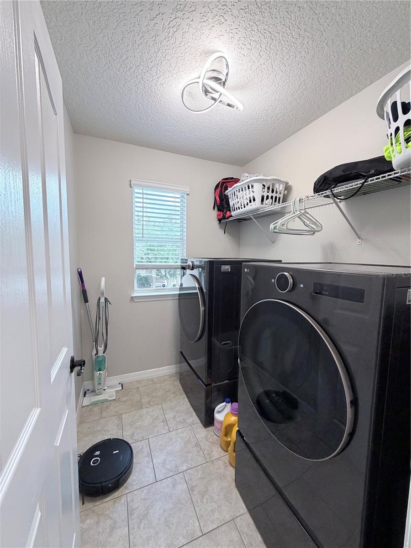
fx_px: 222
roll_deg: -0.6
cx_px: 206
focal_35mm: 14
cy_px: 274
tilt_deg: -5.2
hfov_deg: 85.7
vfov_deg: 102.1
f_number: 2.2
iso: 320
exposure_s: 1/74
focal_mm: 2.22
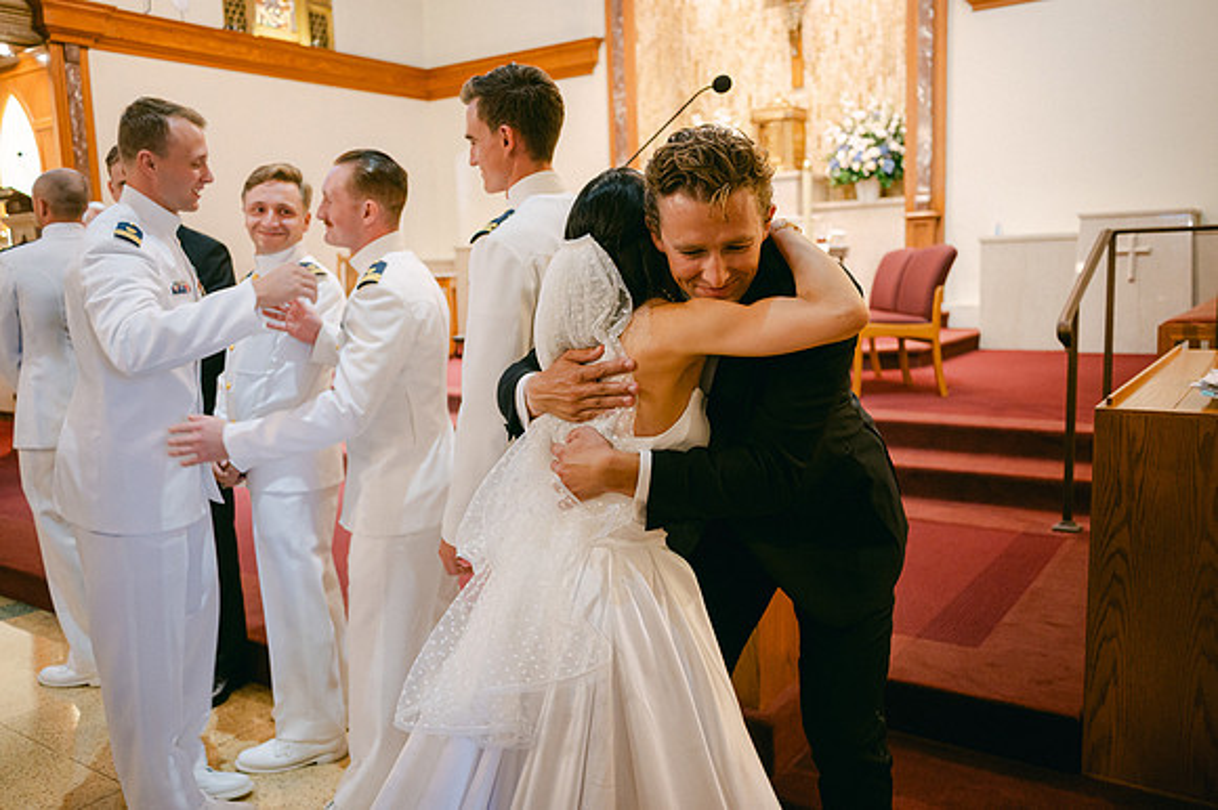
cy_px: 405
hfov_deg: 63.9
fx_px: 977
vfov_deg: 45.1
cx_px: 620
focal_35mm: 29
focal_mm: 28
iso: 1000
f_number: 2.8
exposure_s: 1/125
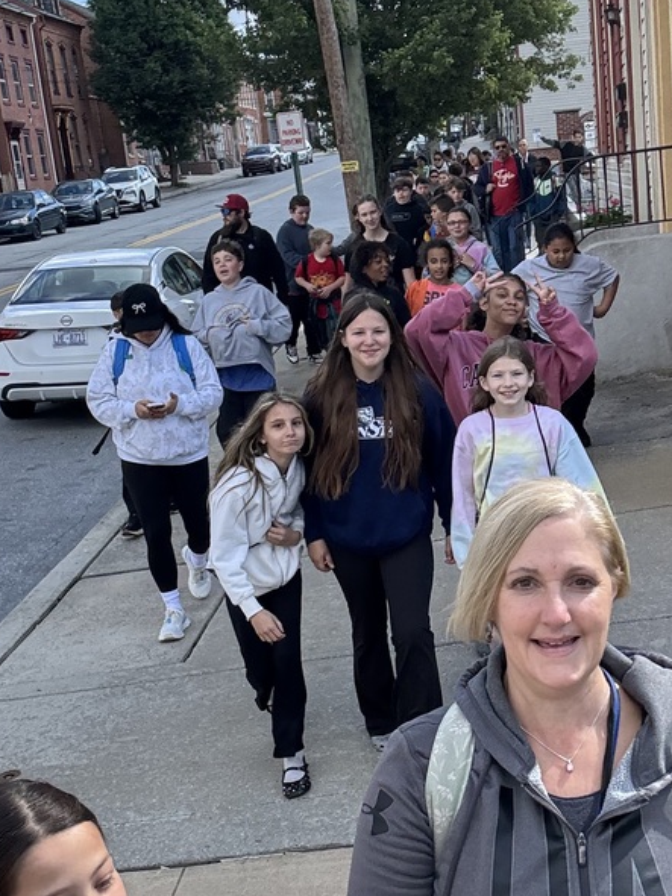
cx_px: 438
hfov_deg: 27.9
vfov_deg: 36.8
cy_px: 500
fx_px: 1346
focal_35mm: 52
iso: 25
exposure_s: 1/410
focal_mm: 2.69
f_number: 1.9
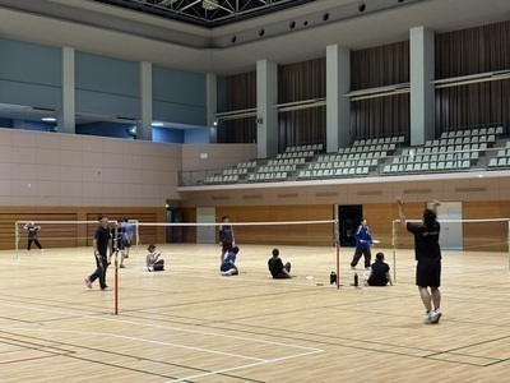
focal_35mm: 52
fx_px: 766
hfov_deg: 36.8
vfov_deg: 28.0
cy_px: 192
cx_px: 255
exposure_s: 1/50
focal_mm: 5.96
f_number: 1.6
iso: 125
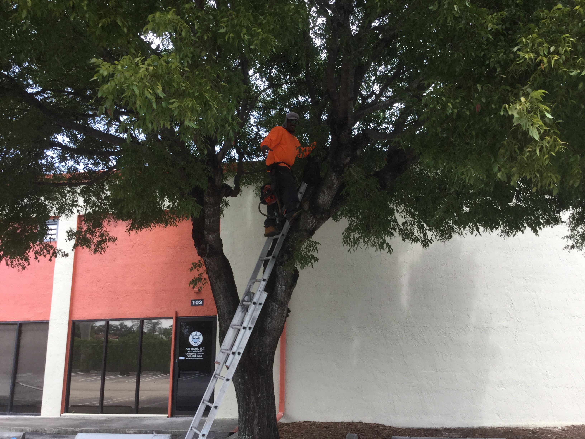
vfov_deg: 45.4
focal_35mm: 31
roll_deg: -0.1
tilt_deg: +11.9
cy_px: 220
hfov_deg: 58.4
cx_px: 292
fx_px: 524
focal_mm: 3.3
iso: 25
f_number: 2.4
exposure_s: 1/194
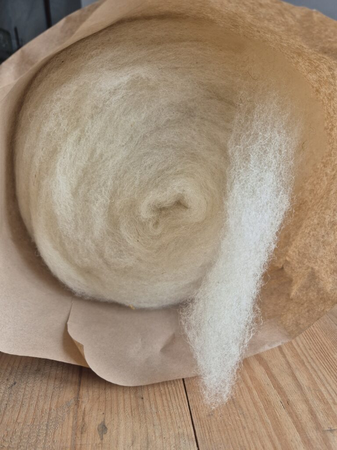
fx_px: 299
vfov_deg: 73.9
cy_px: 225
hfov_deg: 58.9
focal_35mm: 23
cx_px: 168
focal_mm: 5.4
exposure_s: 1/100
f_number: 1.8
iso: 200
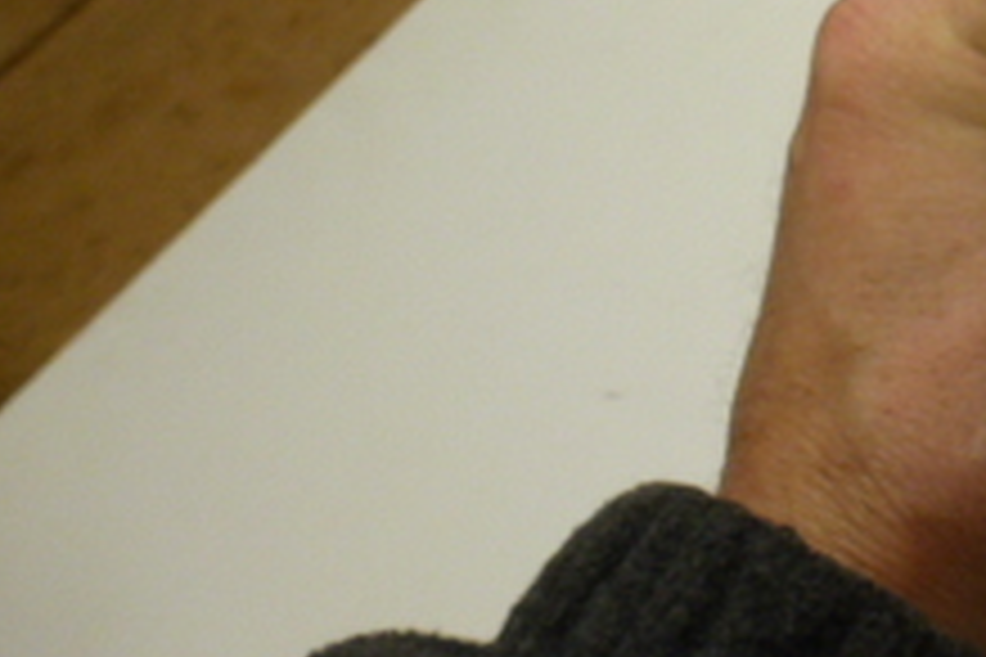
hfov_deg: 23.7
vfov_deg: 17.6
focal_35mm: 73
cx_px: 1351
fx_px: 1999
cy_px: -180
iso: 100
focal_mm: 4.3
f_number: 3.3
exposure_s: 1/60
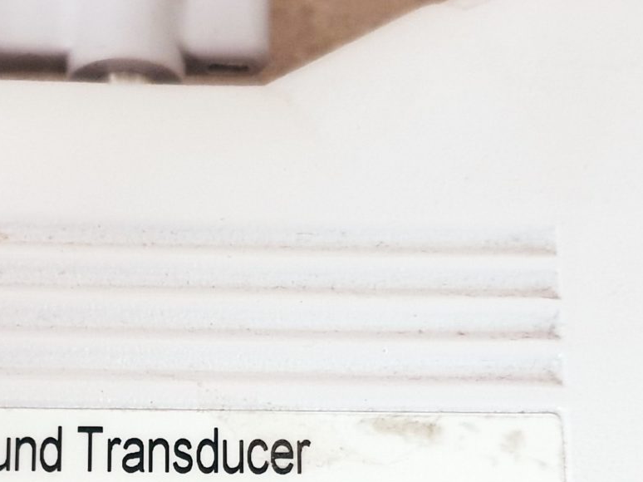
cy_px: 505
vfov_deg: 16.7
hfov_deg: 22.5
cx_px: 156
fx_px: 1597
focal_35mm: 86
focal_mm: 4.3
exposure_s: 1/50
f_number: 1.5
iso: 400
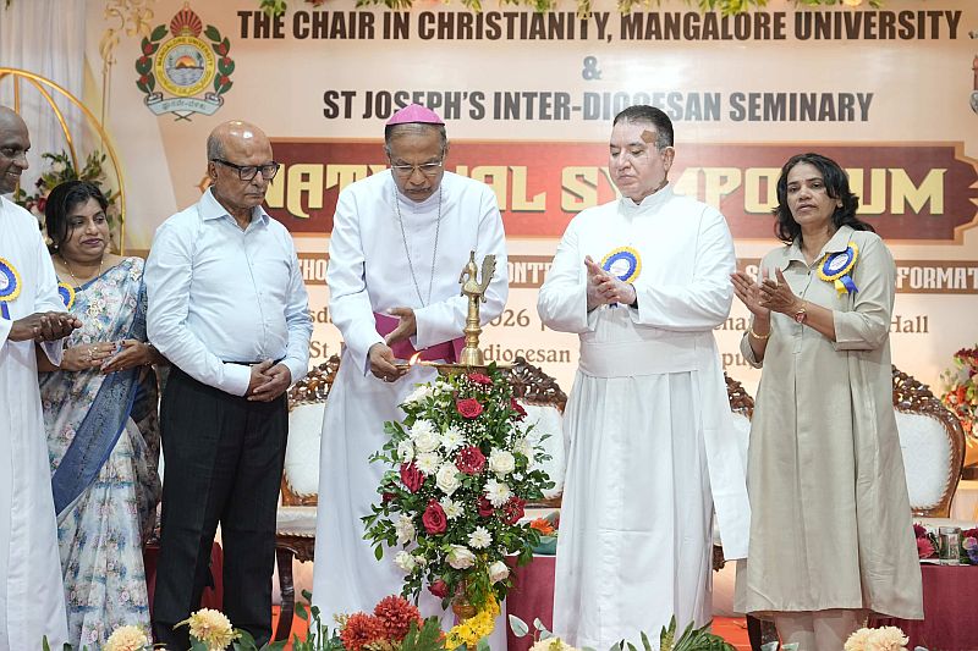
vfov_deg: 18.2
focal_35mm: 75
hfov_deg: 27.0
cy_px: 326
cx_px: 489
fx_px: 2037
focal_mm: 75
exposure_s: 1/160
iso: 3200
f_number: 5.6
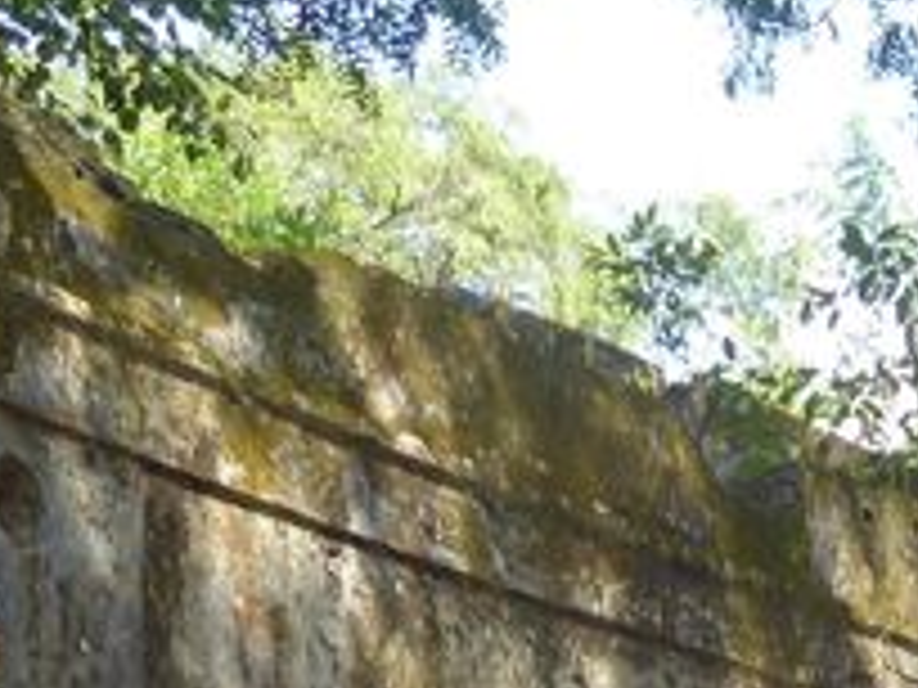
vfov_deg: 13.5
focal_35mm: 98
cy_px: 1250
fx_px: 2599
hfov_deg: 19.7
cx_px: 796
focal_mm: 4.3
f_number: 3.3
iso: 80
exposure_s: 1/125
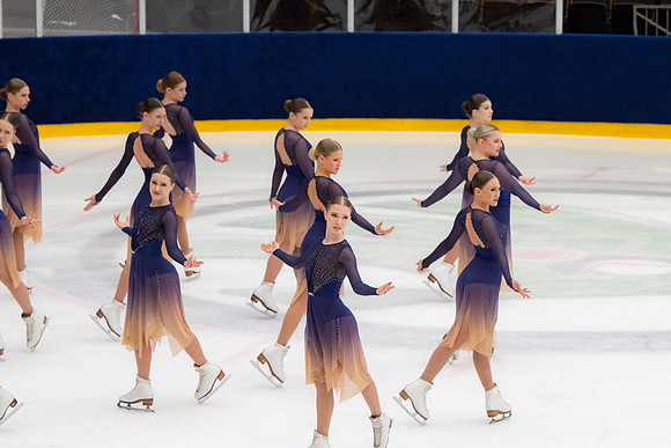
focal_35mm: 195
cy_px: 224
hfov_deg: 10.5
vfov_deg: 7.0
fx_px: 3635
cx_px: 336
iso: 1400
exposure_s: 1/320
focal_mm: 130
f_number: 5.6
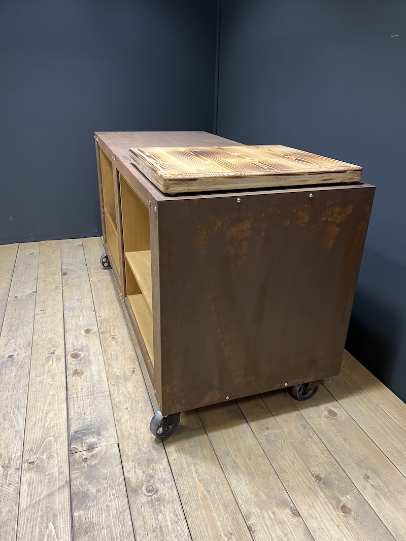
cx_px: 203
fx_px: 407
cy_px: 270
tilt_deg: -24.0
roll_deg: -1.3
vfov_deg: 67.3
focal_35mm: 26
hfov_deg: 53.1
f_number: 1.5
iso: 100
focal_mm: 5.7
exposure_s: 1/50
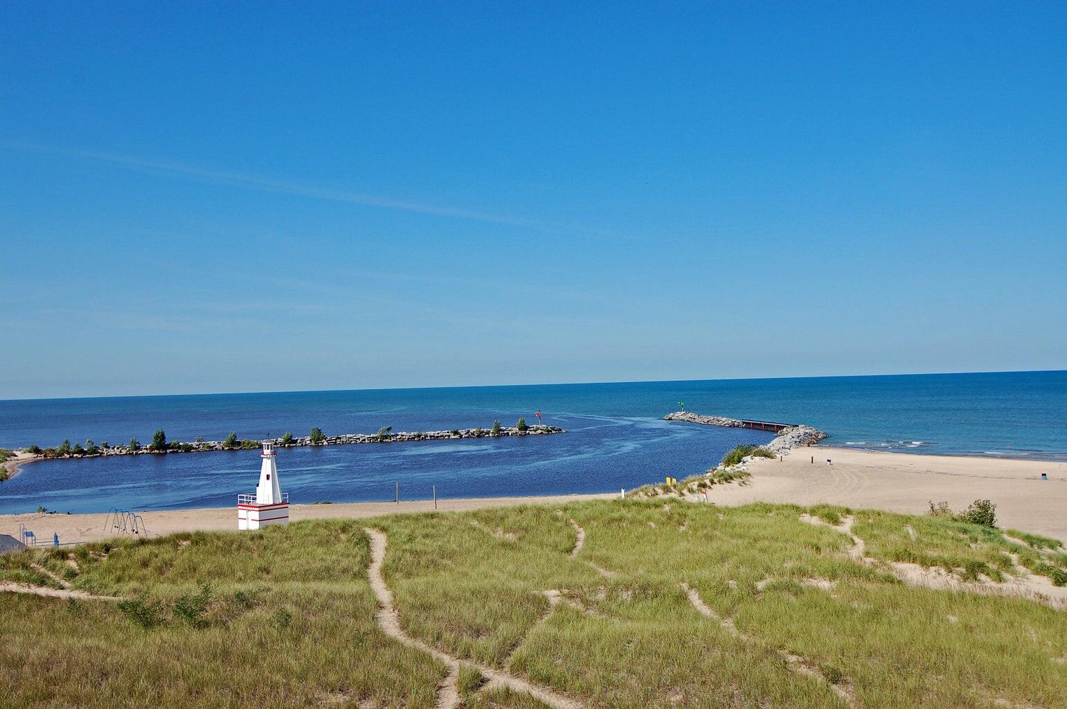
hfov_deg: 53.2
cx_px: 534
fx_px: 1066
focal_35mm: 36
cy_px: 354
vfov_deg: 36.8
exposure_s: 1/500
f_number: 8
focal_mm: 24
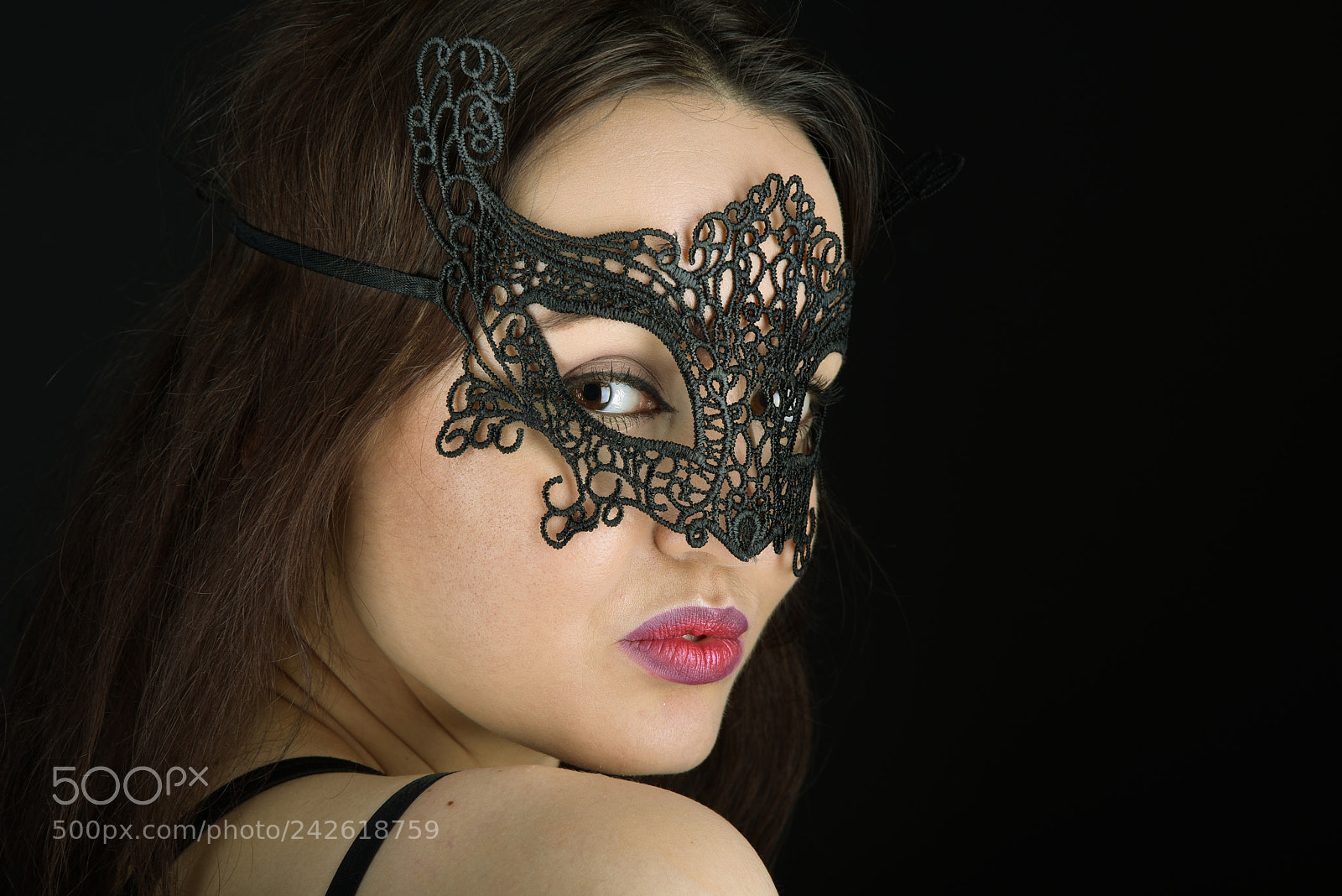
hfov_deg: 19.4
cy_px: 448
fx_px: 3915
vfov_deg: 13.1
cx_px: 671
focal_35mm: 105
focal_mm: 105
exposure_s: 1/160
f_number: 13
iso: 160
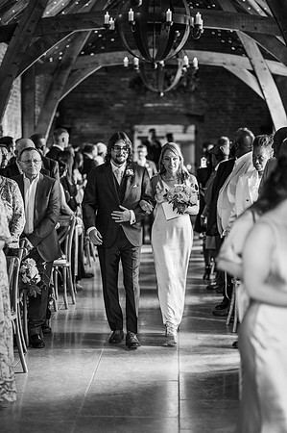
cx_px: 144
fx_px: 1019
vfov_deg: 23.9
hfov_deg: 16.0
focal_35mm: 85
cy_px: 216
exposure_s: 1/200
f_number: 1.8
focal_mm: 85
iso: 640
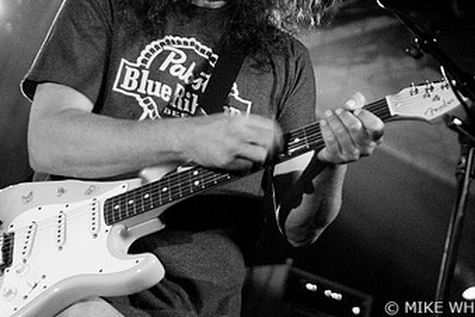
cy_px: 50
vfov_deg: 17.5
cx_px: 289
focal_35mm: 77
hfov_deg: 26.3
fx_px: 1016
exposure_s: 1/50
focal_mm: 30
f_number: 1.8
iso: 1000
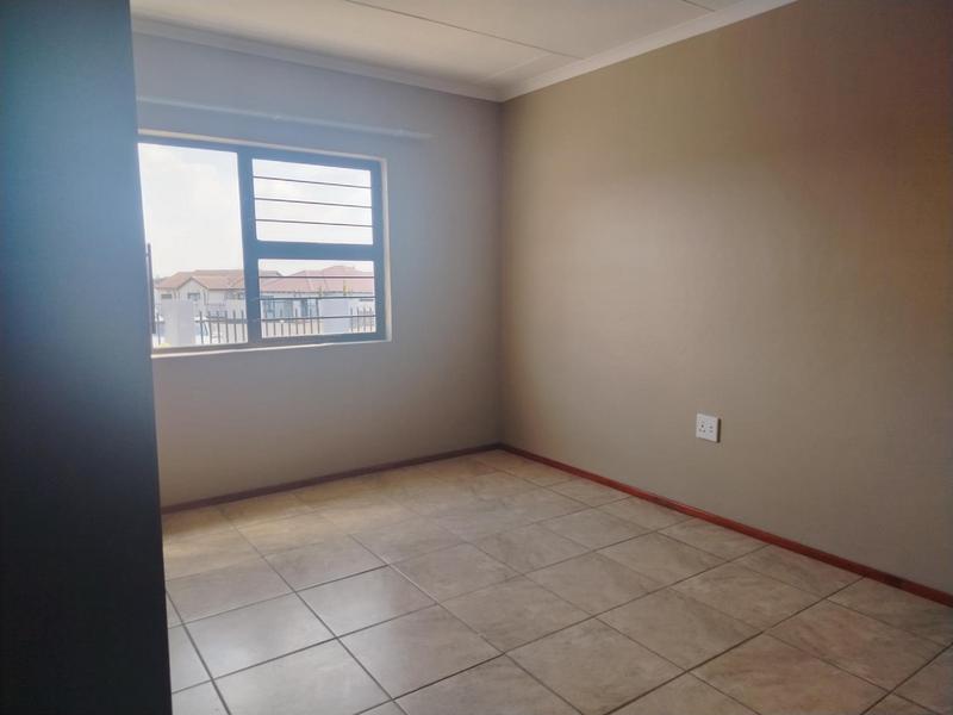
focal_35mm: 24
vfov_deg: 56.8
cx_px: 476
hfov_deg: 71.6
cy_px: 358
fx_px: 661
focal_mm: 5.25
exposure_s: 1/120
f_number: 1.75
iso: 211
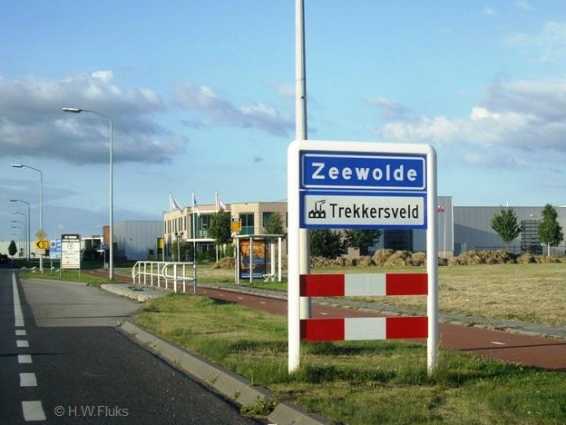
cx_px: 288
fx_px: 638
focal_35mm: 39
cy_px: 208
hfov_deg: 47.9
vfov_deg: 36.8
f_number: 2.8
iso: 64
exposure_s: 1/500
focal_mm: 7.9
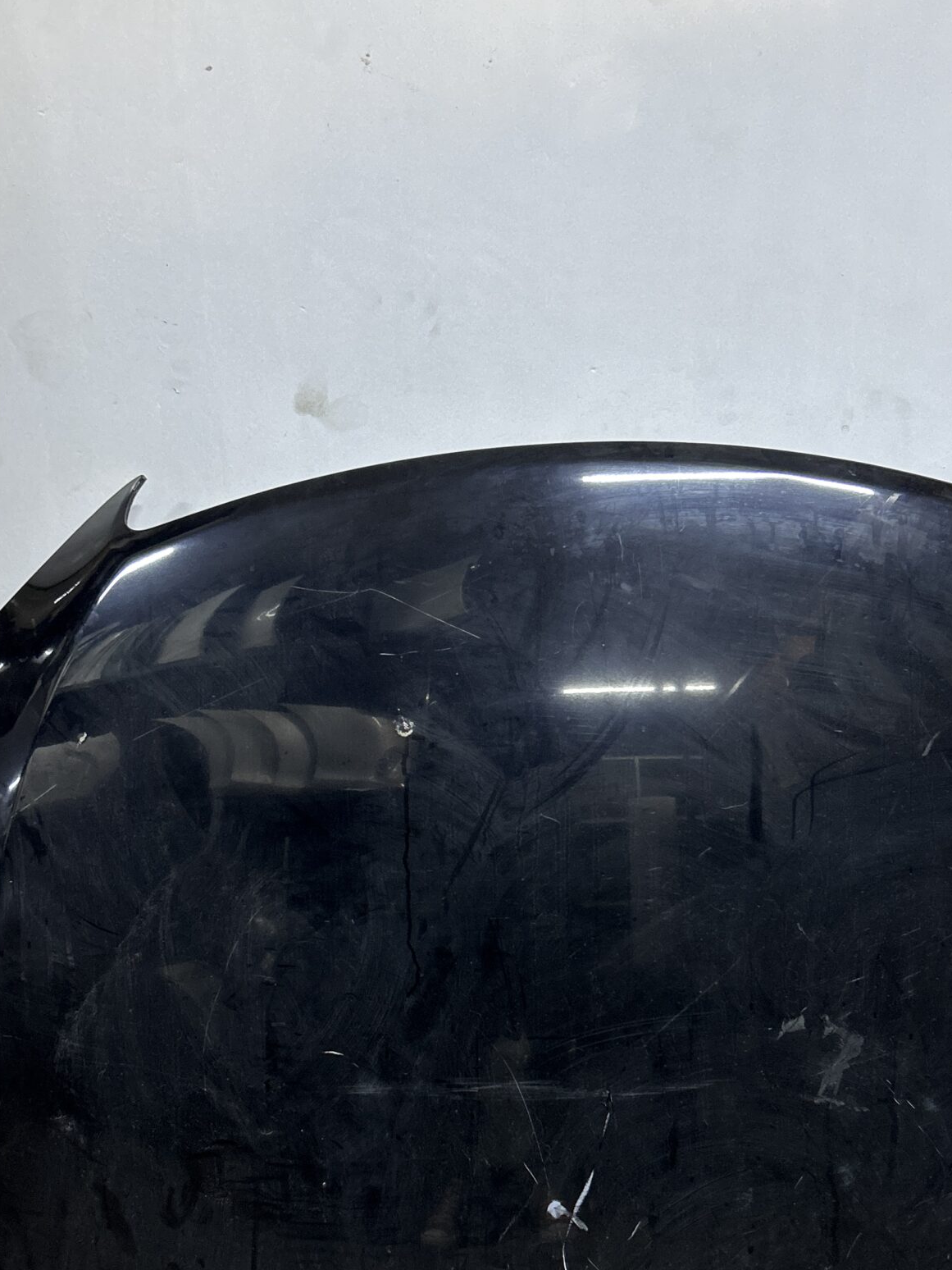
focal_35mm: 43
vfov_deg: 43.4
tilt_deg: -24.9
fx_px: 1577
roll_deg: +1.4
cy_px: 811
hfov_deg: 33.6
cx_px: 516
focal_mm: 5.7
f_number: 1.5
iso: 160
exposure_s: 1/50
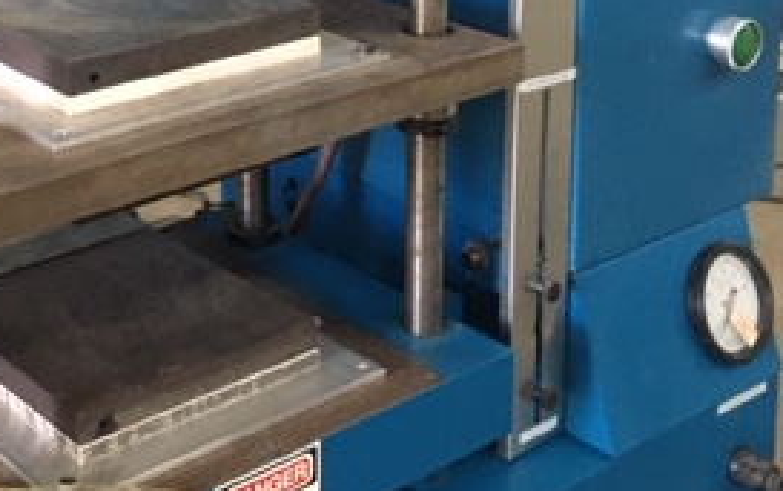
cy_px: -121
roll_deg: -0.3
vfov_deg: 17.2
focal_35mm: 72
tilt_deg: -11.0
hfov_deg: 28.1
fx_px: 1537
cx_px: 186
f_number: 2.2
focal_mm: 4.15
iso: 200
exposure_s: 1/30
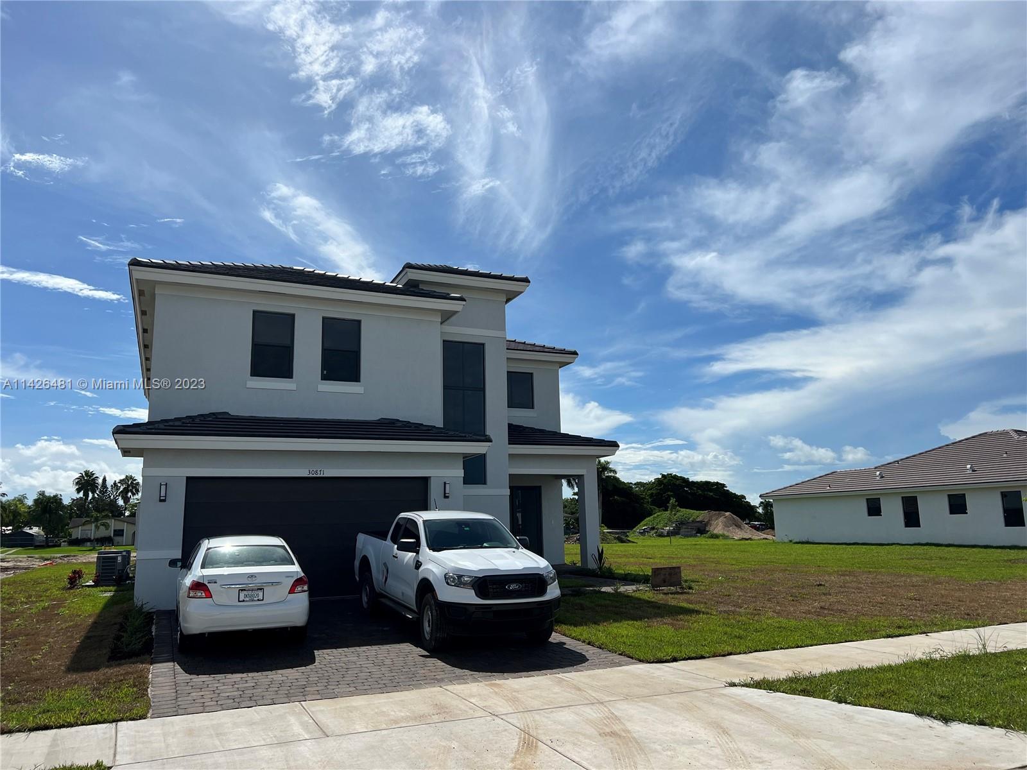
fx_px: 771
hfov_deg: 67.3
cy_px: 385
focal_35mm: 26
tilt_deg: +9.1
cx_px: 514
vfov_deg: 53.1
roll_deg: +1.4
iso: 50
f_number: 1.5
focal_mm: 5.7
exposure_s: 1/9434
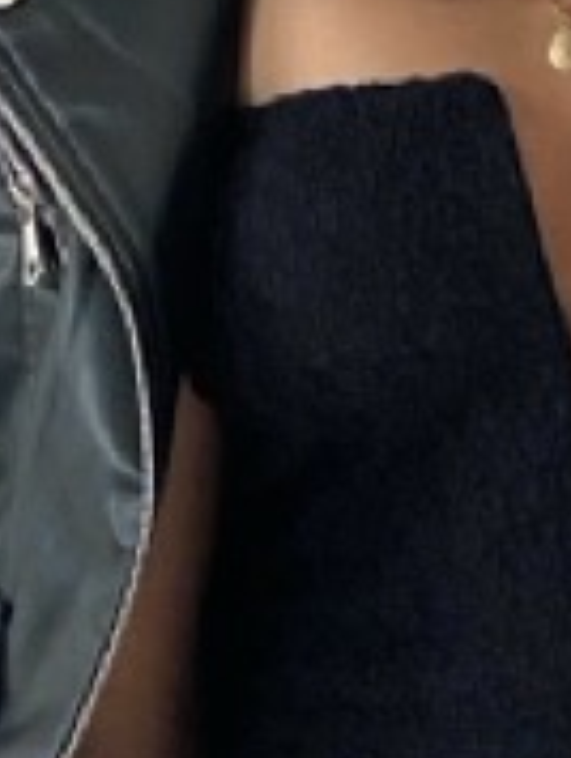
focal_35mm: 373
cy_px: 1431
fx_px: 8184
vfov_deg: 5.2
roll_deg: +1.0
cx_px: 516
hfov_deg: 4.0
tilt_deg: -5.0
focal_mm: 6
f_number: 2
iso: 20
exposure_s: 1/122
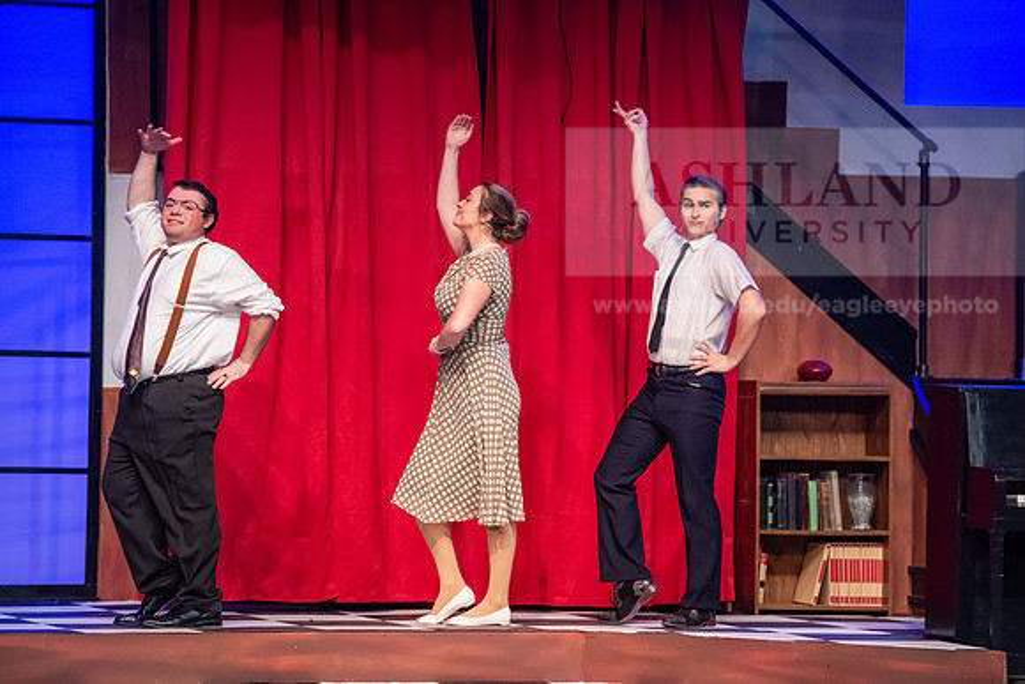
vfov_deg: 7.9
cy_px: 342
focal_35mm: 175
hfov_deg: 11.7
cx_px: 512
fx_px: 4984
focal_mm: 175
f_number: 3.2
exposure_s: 1/200
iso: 3200
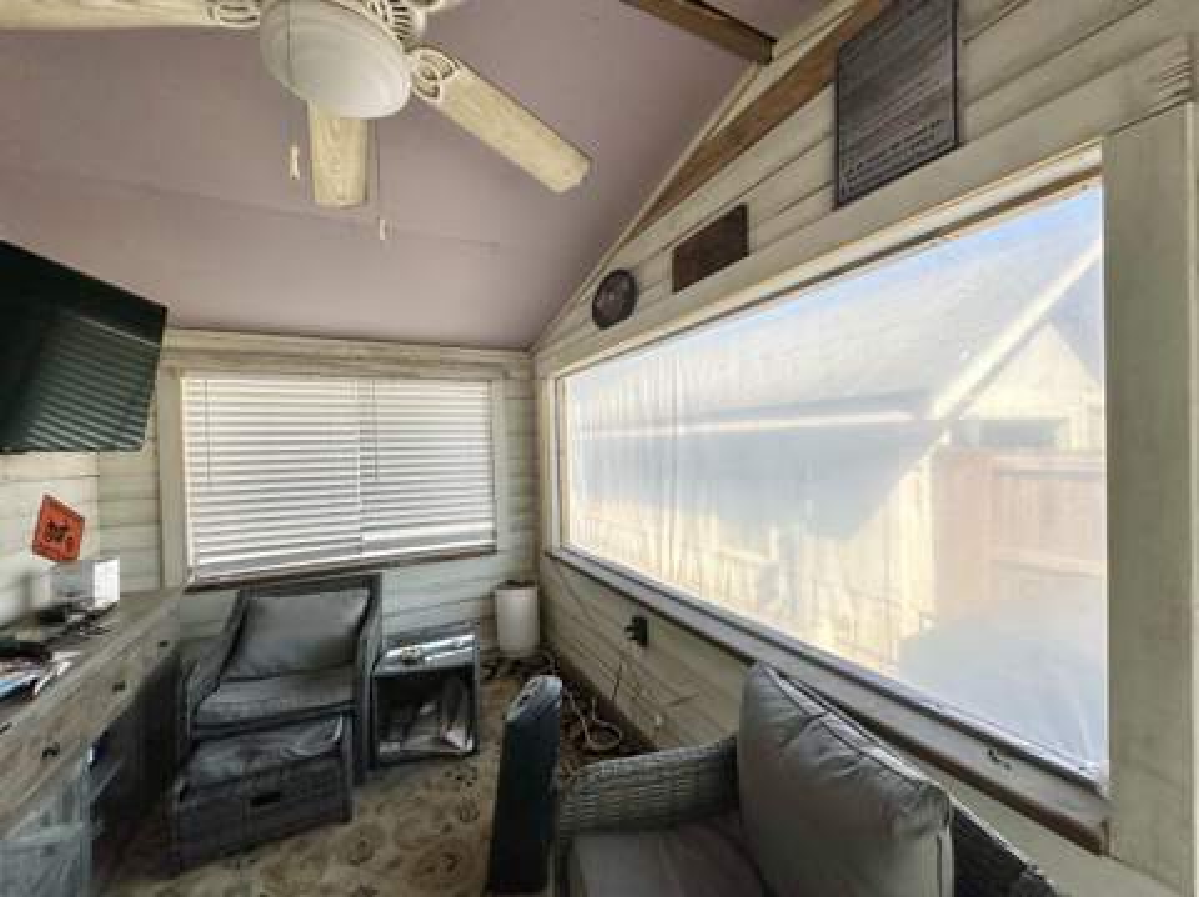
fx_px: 484
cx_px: 600
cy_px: 448
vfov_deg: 85.6
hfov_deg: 102.1
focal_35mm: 14
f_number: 2.2
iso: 40
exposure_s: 1/456
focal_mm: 2.22
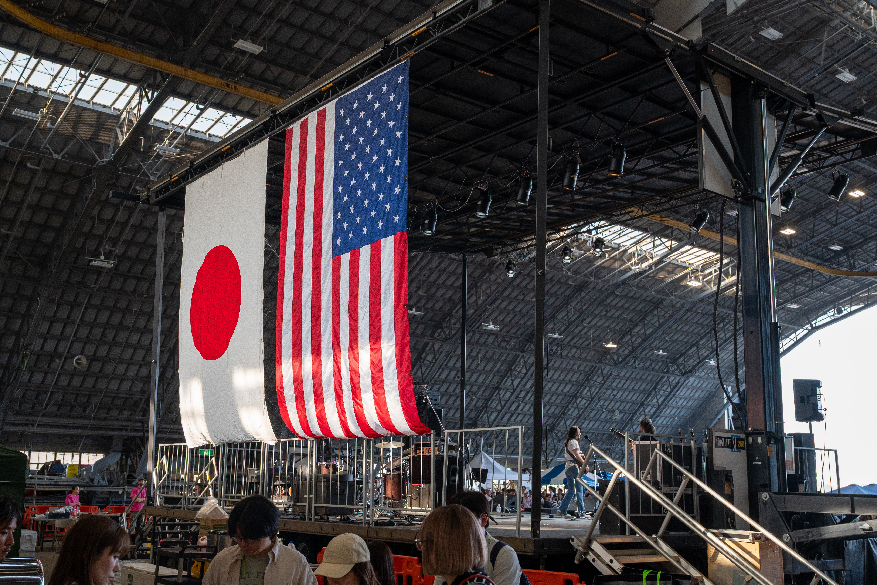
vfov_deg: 35.9
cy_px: 290
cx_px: 439
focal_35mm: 37
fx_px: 901
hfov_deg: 51.9
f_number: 5.6
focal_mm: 36
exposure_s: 1/500
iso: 1250
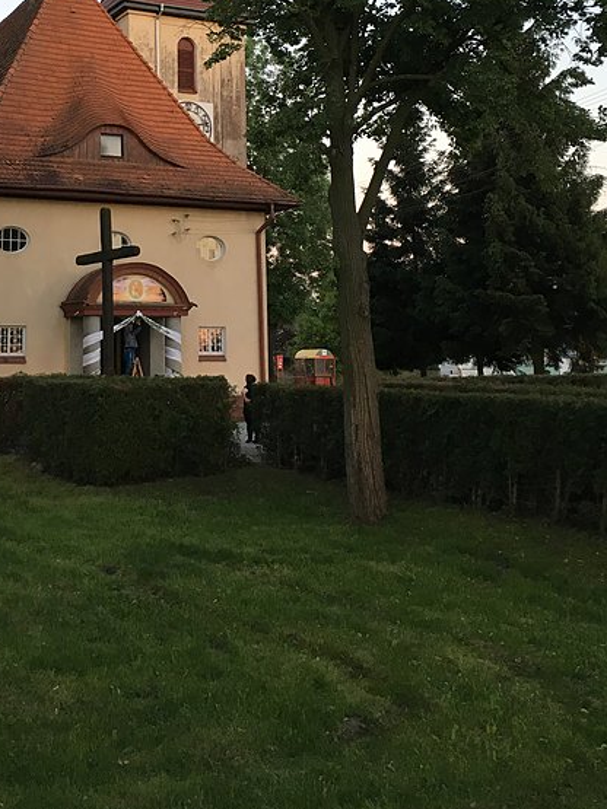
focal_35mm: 47
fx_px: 1099
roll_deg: +0.2
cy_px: 169
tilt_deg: +10.0
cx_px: 145
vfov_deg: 39.0
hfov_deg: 30.3
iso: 50
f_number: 2.2
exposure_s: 1/33
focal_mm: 4.15
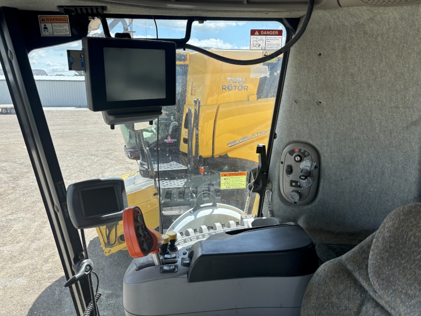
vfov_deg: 53.1
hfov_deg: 67.3
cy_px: 158
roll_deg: -0.5
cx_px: 210
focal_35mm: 26
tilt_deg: -13.7
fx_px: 316
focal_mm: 5.96
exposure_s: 1/894
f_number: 1.6
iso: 50
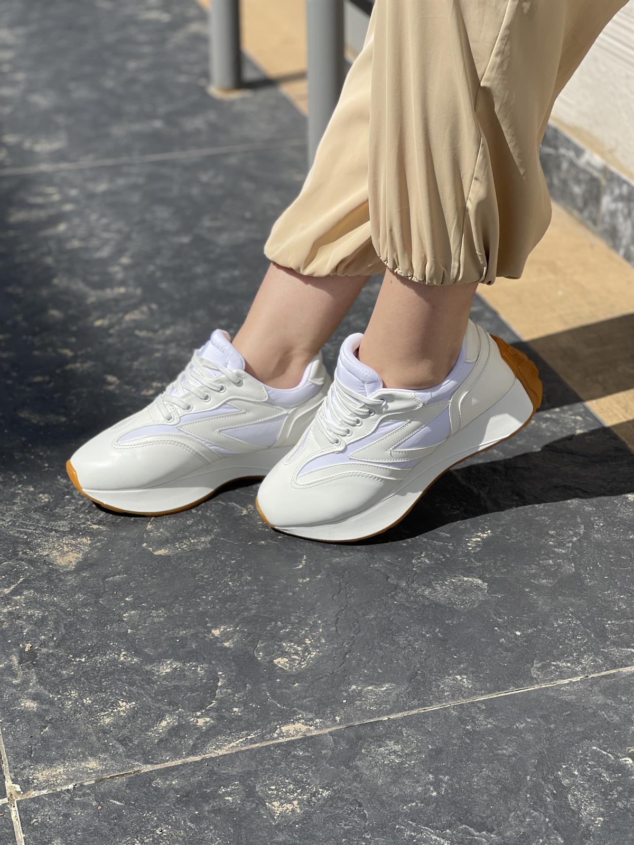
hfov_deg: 22.9
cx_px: 317
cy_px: 422
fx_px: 1563
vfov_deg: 30.3
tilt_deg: -28.7
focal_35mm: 64
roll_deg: +0.6
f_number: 2.2
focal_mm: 7.5
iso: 32
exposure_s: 1/2950
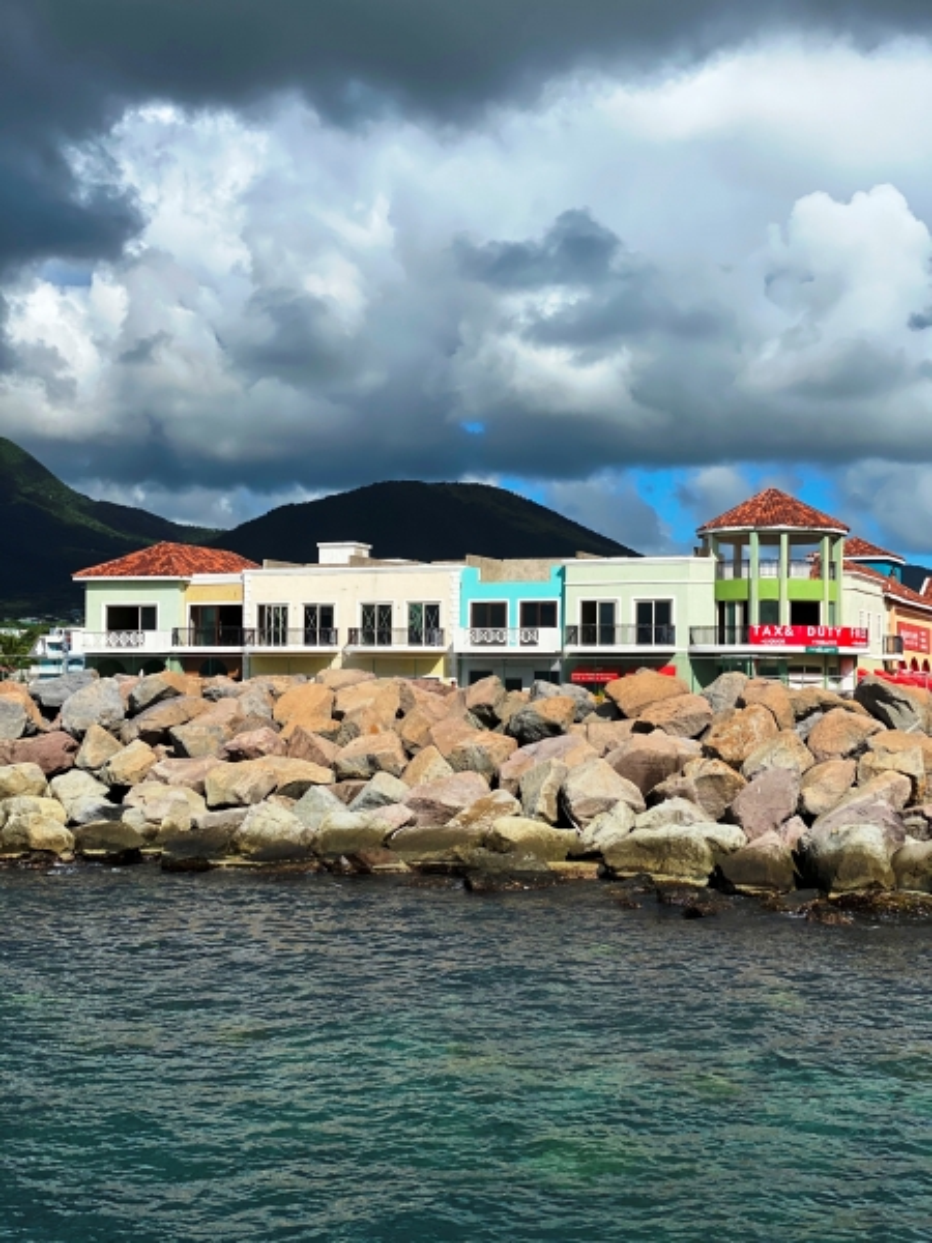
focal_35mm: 52
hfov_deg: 28.0
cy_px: 622
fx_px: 1867
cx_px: 466
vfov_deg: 36.8
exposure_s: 1/2660
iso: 20
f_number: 2
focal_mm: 6
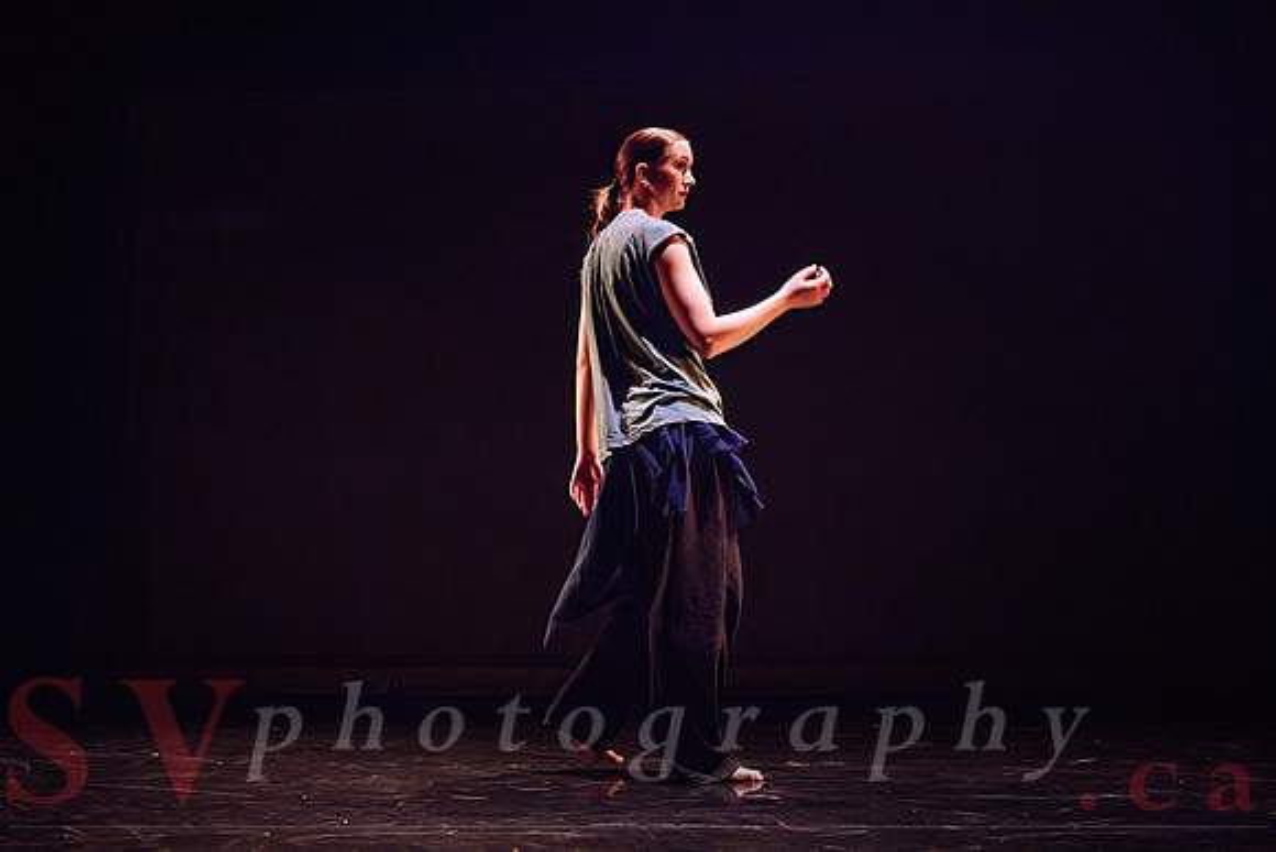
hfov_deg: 51.5
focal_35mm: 37
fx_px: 1296
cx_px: 428
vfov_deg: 36.4
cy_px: 423
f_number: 2.8
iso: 12800
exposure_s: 1/300
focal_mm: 27.5
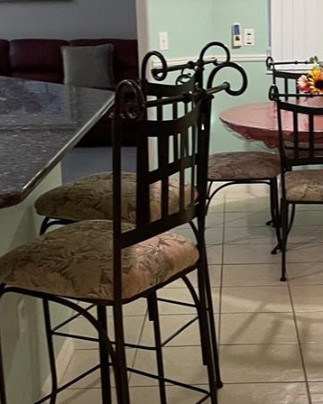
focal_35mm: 68
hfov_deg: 22.1
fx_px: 813
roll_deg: +2.9
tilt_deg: -12.8
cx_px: 274
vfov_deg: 27.9
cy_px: 182
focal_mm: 4.2
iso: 320
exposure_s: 1/60
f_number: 1.6
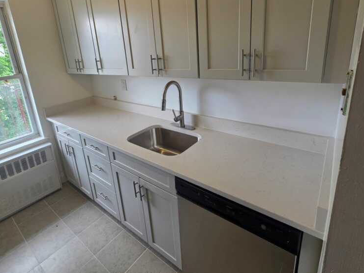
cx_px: 165
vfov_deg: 70.7
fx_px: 189
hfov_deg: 87.5
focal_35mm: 18
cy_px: 107
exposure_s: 1/120
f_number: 1.9
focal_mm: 2.2
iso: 64
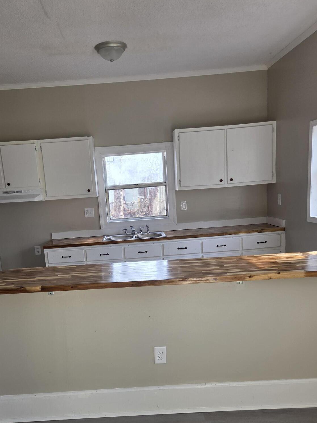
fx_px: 379
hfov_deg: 45.1
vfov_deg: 57.4
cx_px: 122
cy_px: 273
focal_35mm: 31
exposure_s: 1/180
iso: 50
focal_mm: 5.4
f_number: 1.8
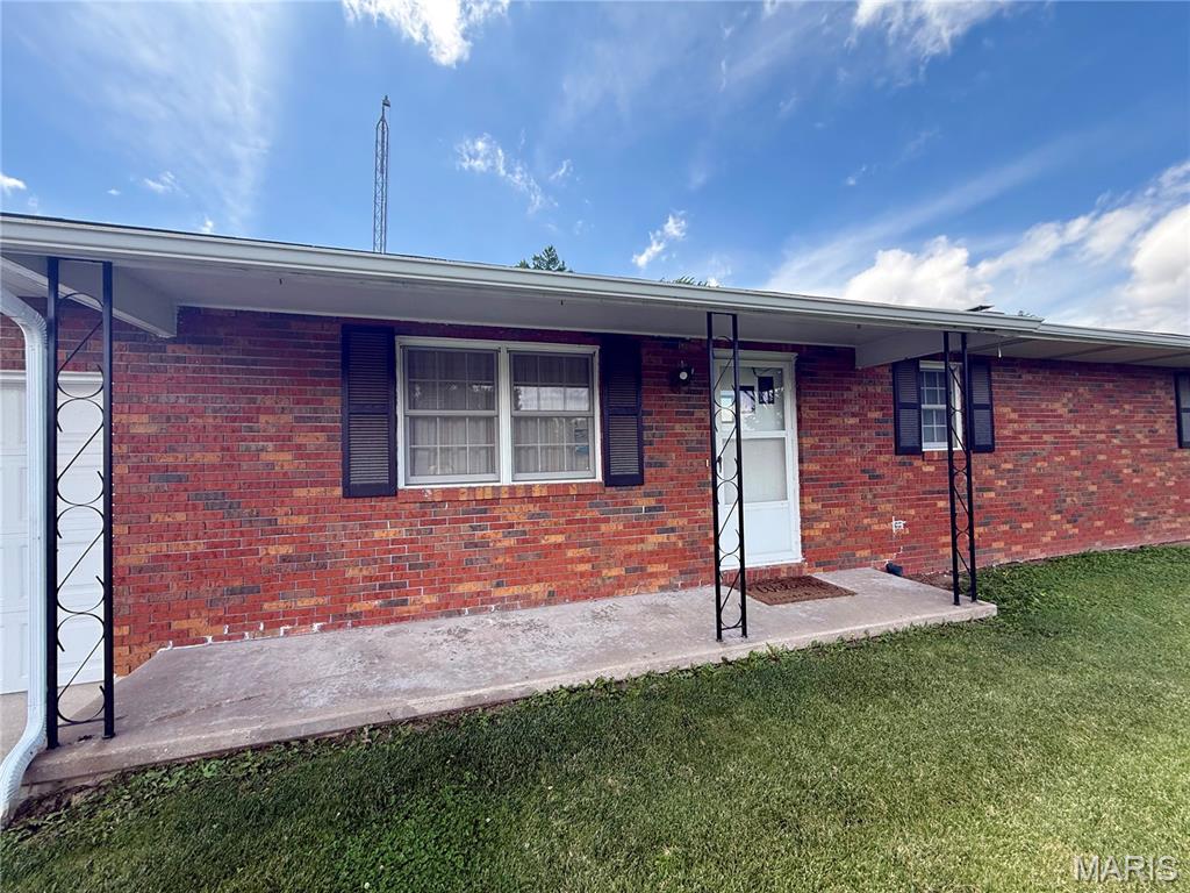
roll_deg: +0.4
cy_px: 446
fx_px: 481
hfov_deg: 102.1
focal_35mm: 14
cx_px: 595
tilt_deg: +3.3
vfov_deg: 85.7
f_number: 2.2
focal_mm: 2.22
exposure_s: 1/328
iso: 50
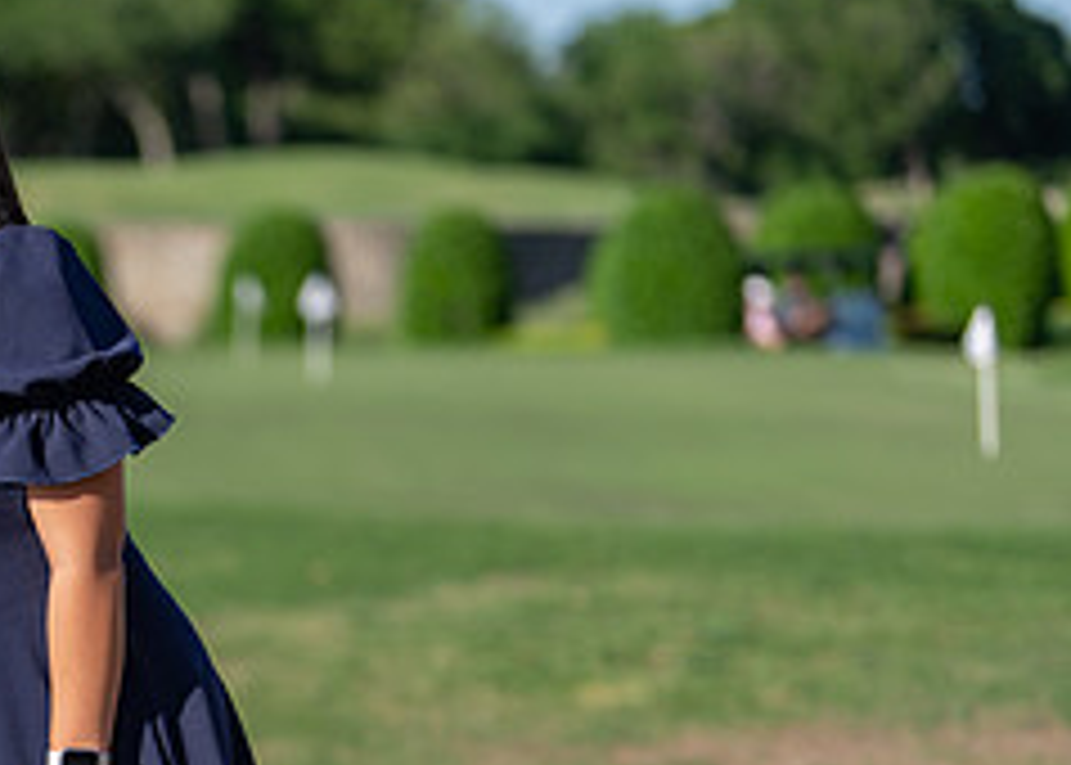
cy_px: 798
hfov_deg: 15.0
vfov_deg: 10.8
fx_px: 3985
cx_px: -86
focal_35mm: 131
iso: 100
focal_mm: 50
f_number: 1.2
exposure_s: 1/8000
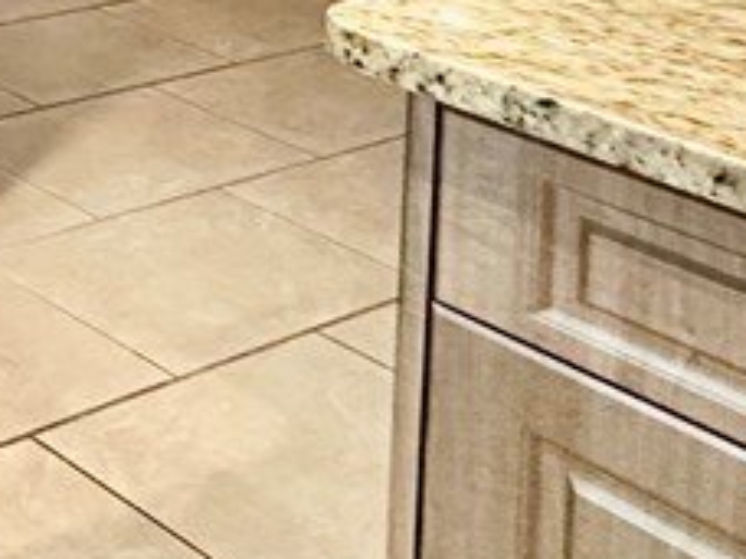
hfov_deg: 17.1
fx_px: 1358
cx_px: -887
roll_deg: +0.0
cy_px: -503
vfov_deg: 17.7
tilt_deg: -2.0
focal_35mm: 63
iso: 320
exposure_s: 1/60
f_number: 2.2
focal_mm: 2.22
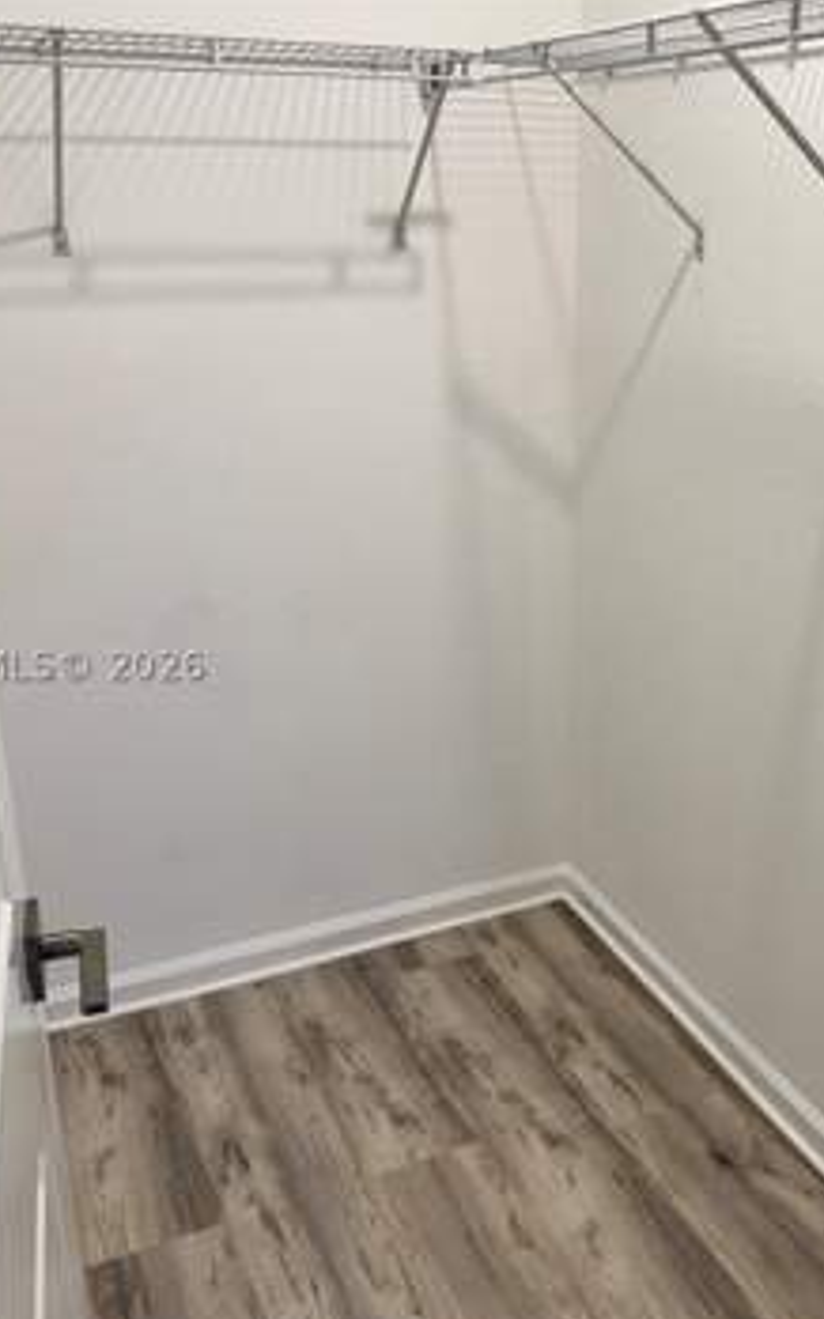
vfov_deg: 55.3
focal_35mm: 35
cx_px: 552
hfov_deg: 35.9
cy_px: 665
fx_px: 1258
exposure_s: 1/120
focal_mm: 6.76
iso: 100
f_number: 1.78
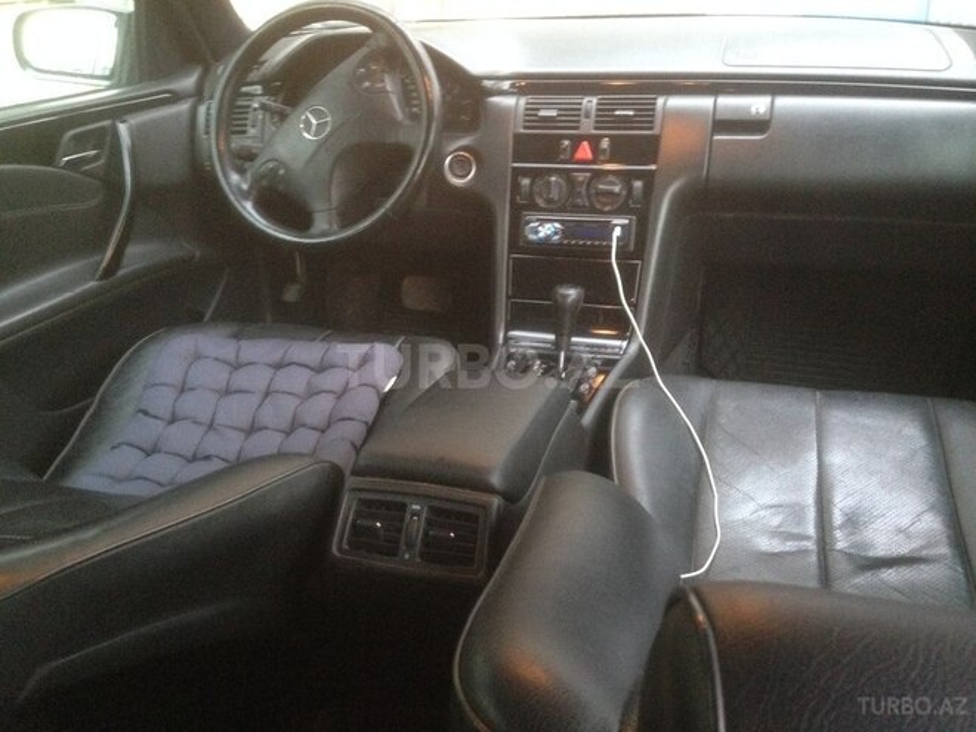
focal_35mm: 33
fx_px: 930
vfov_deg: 42.9
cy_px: 366
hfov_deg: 55.4
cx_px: 488
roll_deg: +2.3
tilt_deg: -19.7
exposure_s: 1/20
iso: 320
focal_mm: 4.12
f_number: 2.4
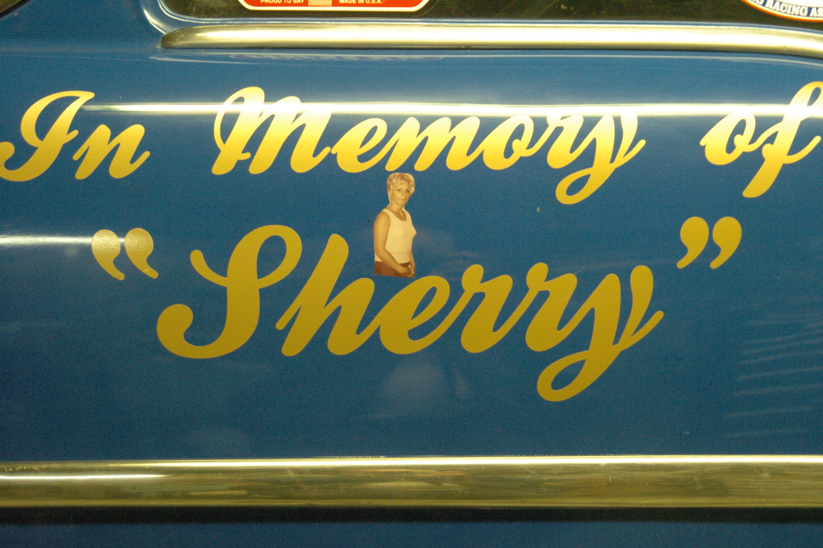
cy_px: 274
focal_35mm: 72
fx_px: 1645
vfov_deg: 18.9
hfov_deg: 28.1
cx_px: 412
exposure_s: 1/80
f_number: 4.8
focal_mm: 48
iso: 1600
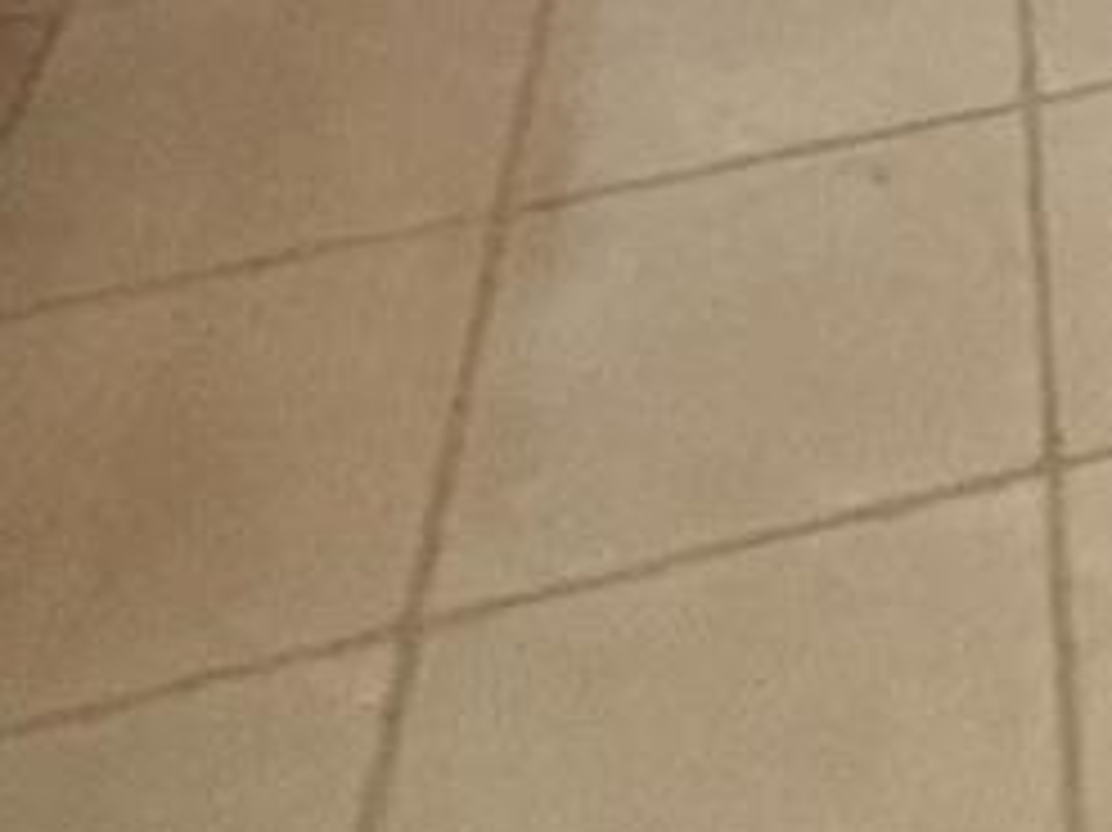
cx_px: 1963
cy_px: -1648
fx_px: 2729
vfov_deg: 11.1
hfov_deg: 18.4
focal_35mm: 85
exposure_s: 1/60
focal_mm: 2.22
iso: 800
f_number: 2.2
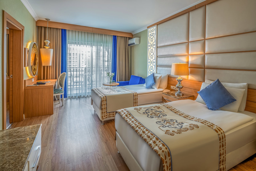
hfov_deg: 93.3
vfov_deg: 70.5
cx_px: 128
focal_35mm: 17
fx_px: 121
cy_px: 86
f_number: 11
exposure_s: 1/5
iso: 100
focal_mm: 17
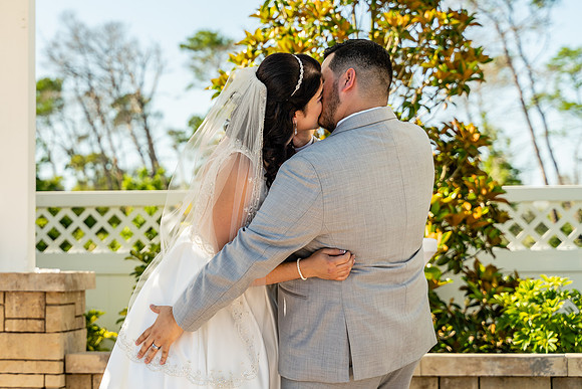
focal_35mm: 111
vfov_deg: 12.3
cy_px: 110
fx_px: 1791
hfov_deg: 18.4
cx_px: 156
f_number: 4.5
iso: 100
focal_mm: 75
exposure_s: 1/320
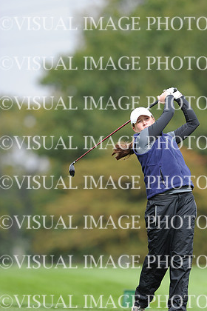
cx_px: 141
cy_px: 162
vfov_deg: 3.7
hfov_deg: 2.5
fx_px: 4761
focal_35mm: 552
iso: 500
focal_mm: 400
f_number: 4
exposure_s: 1/2000
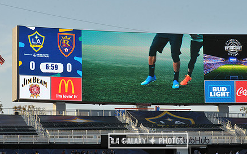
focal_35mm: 142
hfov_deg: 14.7
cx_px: 148
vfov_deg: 9.2
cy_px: 56
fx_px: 956
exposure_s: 1/400
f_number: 10
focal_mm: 105
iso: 400
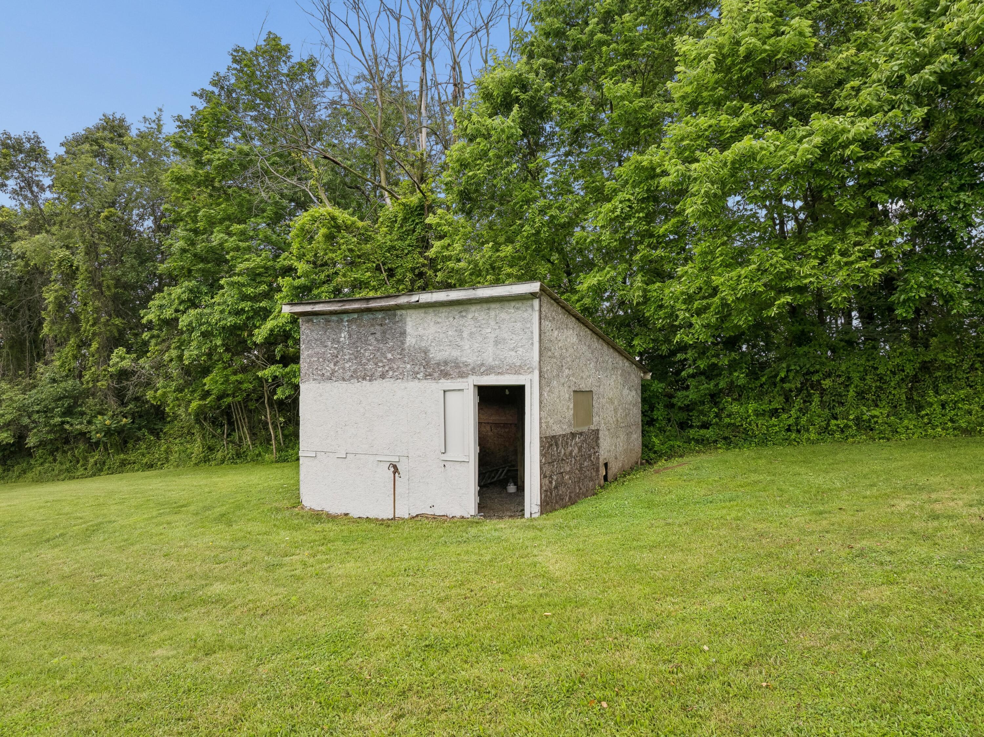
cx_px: 492
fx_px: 682
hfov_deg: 71.6
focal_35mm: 24
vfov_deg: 56.8
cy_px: 368
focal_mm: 12.3
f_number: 2.8
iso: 130
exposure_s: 1/20
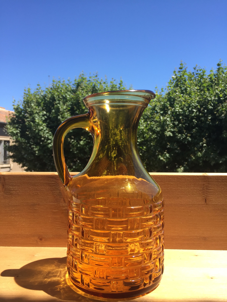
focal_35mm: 29
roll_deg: +0.7
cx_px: 114
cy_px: 151
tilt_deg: -1.4
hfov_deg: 48.2
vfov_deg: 61.7
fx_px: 254
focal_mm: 4.15
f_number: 2.2
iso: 32
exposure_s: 1/879
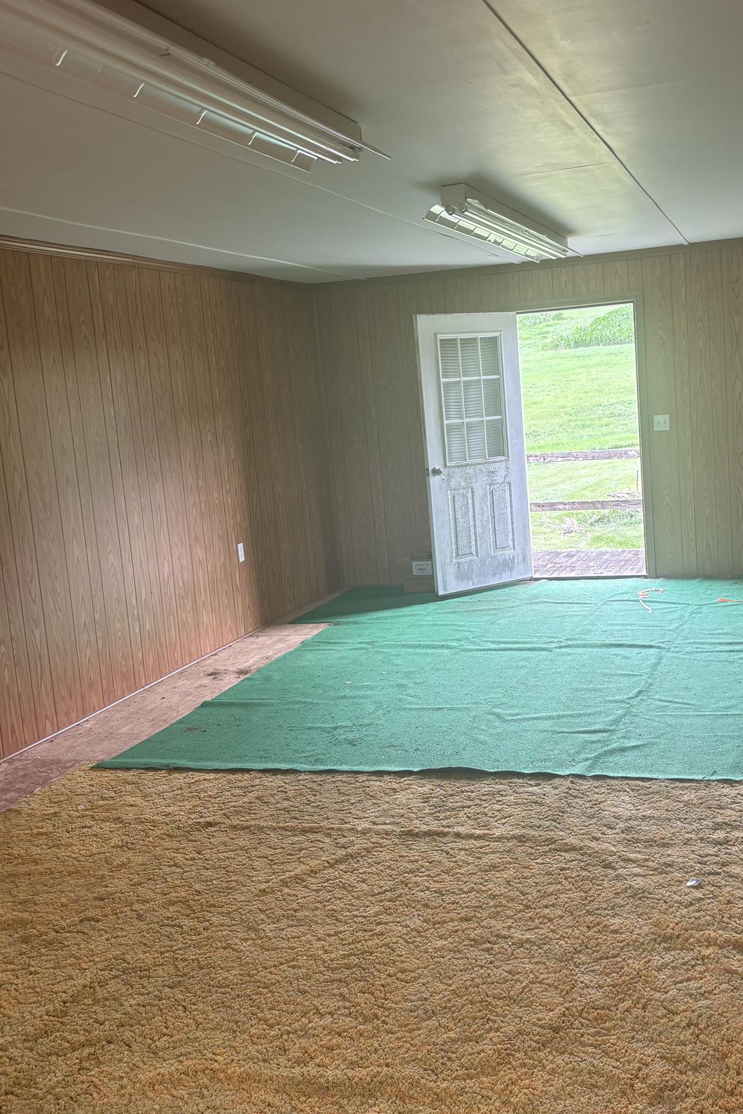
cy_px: 547
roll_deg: +4.2
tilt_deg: -7.7
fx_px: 1114
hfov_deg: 36.7
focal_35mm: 36
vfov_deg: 53.1
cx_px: 457
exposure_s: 1/121
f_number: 1.6
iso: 80
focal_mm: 5.96
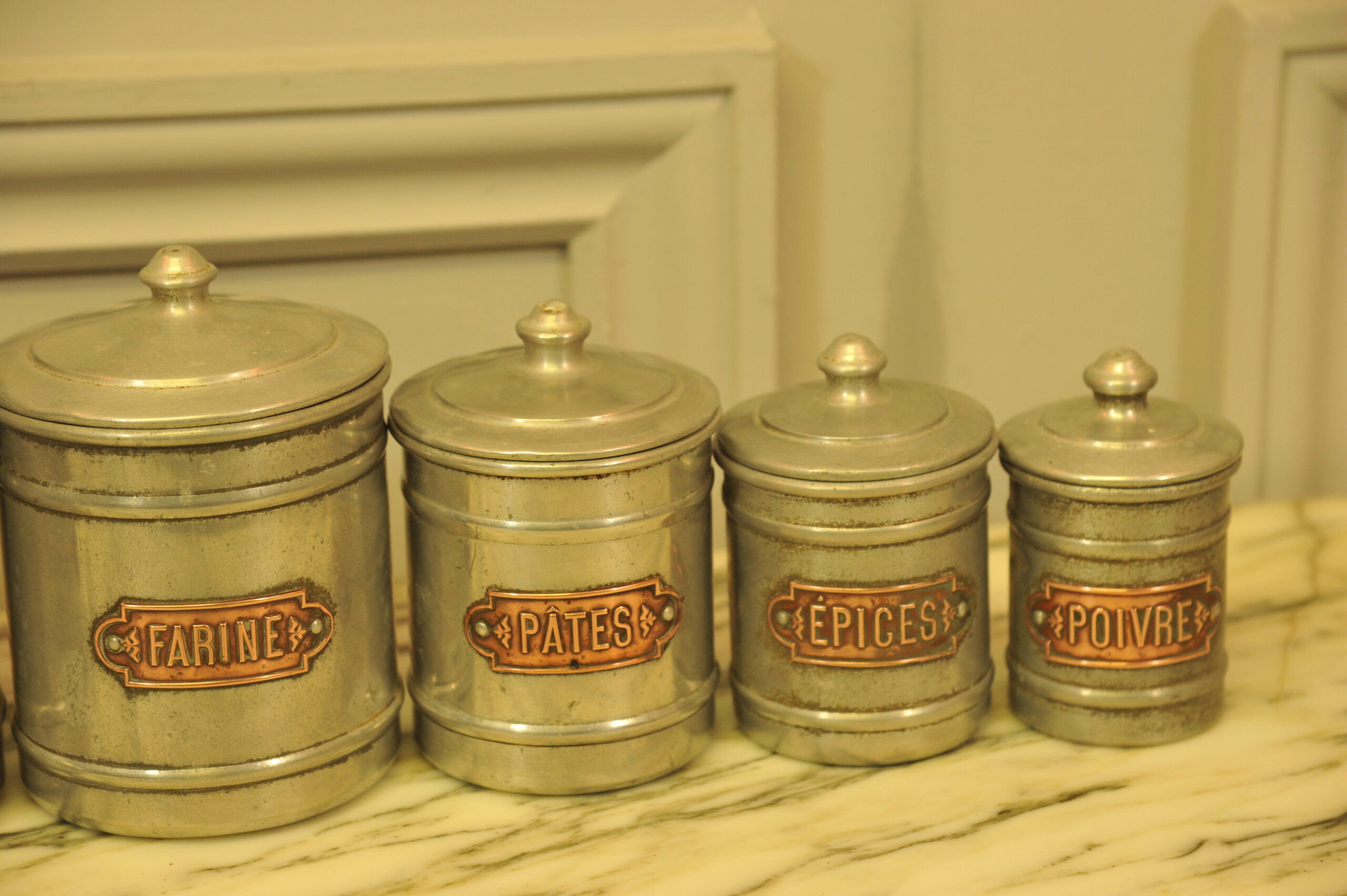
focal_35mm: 120
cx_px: 674
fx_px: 4487
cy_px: 448
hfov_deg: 17.1
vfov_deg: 11.4
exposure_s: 1/60
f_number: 5.6
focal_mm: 120
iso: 1250
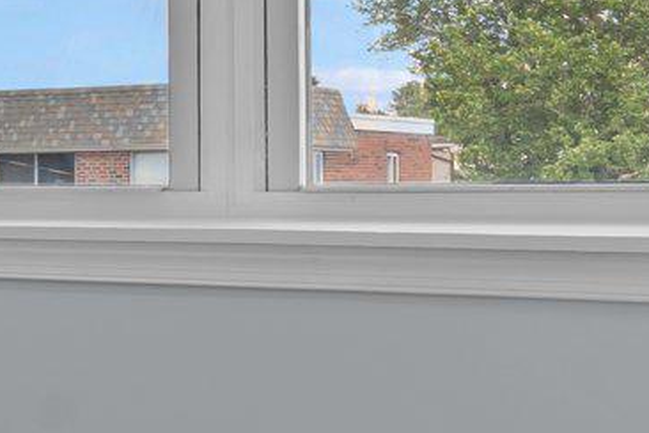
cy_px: 182
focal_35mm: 95
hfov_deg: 17.9
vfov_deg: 14.4
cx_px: -465
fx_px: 1713
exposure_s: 1/13
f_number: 8
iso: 500
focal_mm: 17
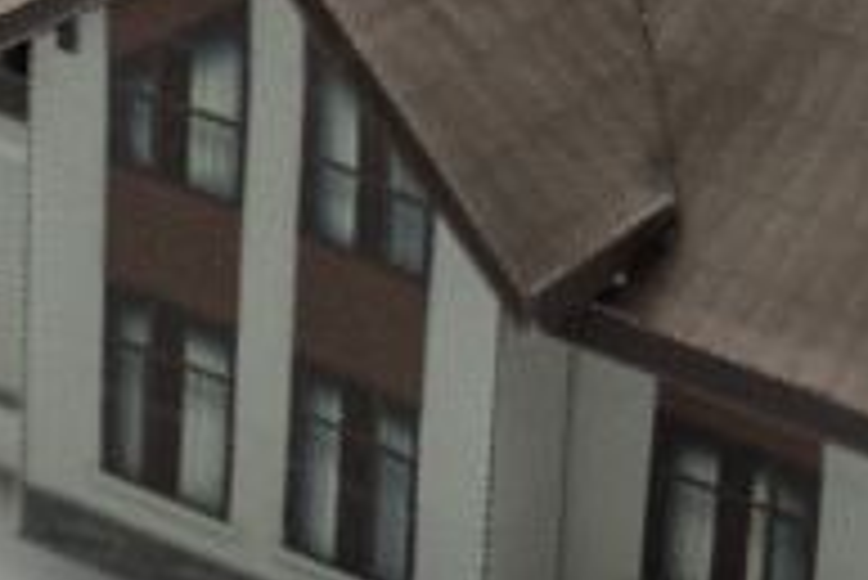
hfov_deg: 6.5
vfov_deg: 4.4
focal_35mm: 311
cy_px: 1093
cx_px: -369
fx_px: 7504
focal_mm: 50
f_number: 2.8
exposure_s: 1/160
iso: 50
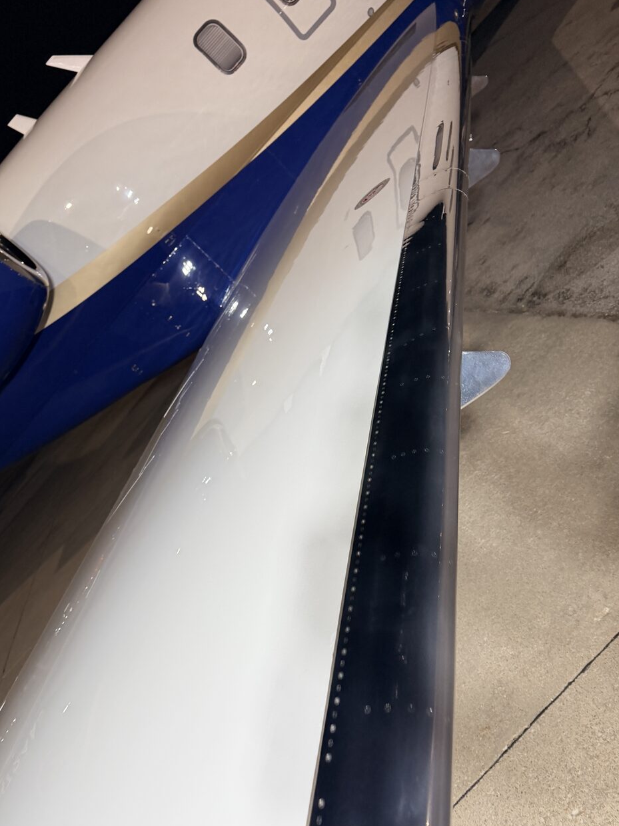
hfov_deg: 45.4
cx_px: 293
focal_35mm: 31
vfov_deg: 58.3
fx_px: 739
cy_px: 451
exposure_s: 1/120
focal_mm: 6.76
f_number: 1.78
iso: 160
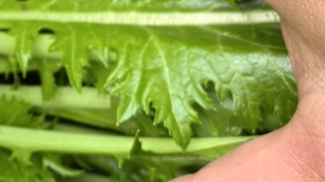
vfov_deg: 11.8
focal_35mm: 102
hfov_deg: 19.9
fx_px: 879
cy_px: 27
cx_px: -40
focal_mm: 6.98
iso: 800
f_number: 2
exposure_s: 1/1001
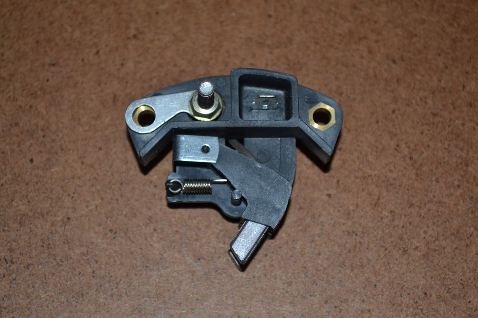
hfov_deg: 24.6
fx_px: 1095
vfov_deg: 16.6
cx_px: 239
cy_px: 159
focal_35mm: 82
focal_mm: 55
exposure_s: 1/60
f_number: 5.6
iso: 800
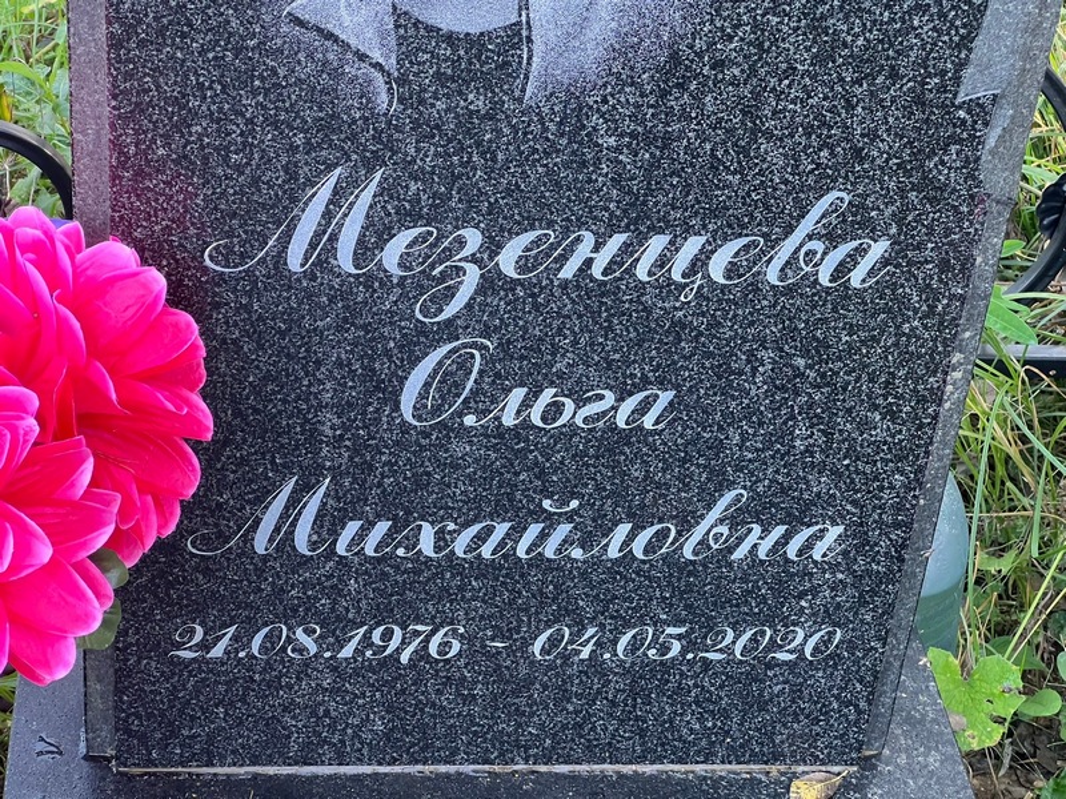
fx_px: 2371
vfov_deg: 19.1
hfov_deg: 25.3
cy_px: 400
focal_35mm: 77
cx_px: 533
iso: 200
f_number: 2.8
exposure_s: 1/74
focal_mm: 9
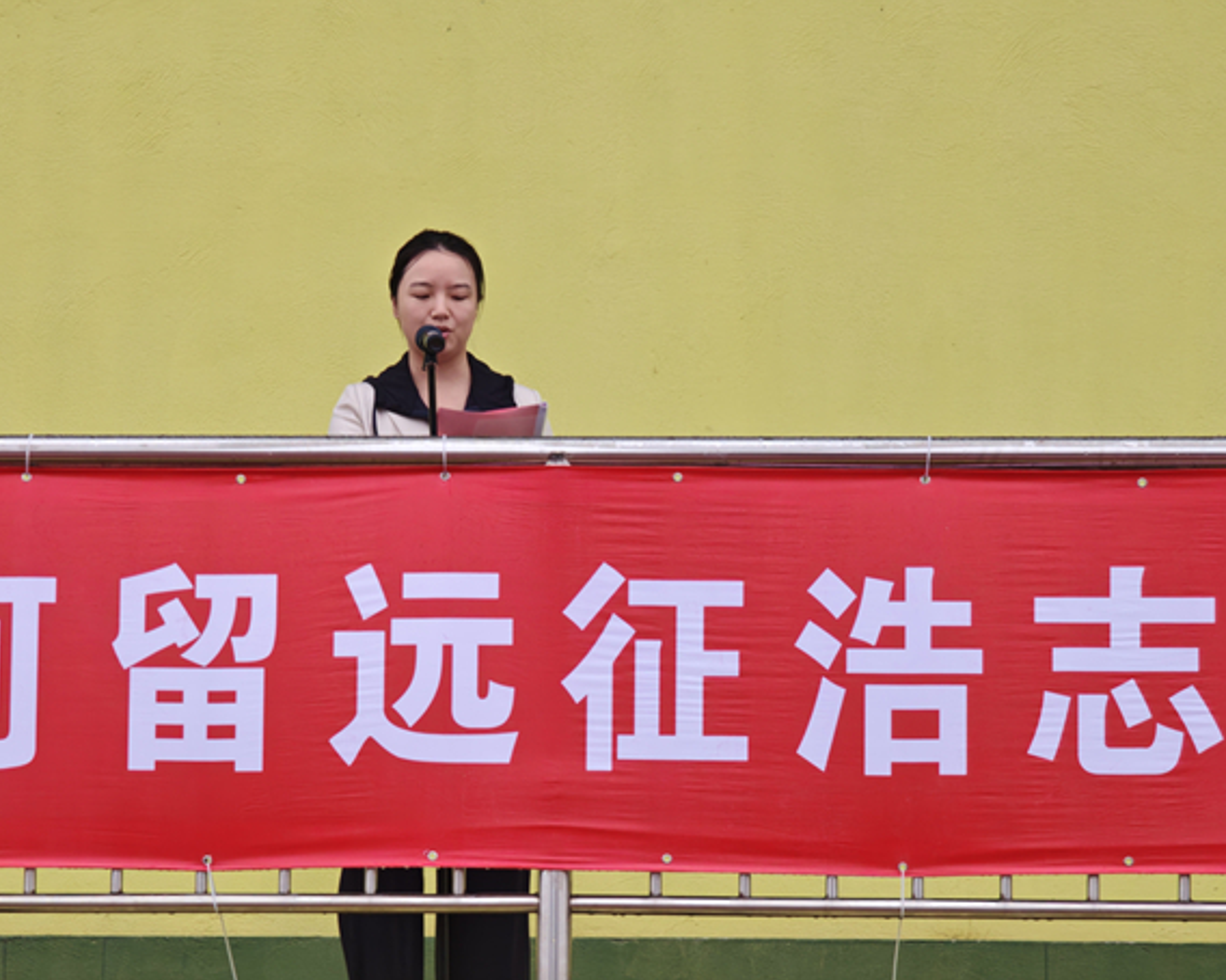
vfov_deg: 8.8
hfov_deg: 11.0
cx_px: 455
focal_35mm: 176
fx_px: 6384
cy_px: 581
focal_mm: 21.77
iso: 800
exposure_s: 1/50
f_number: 2.6
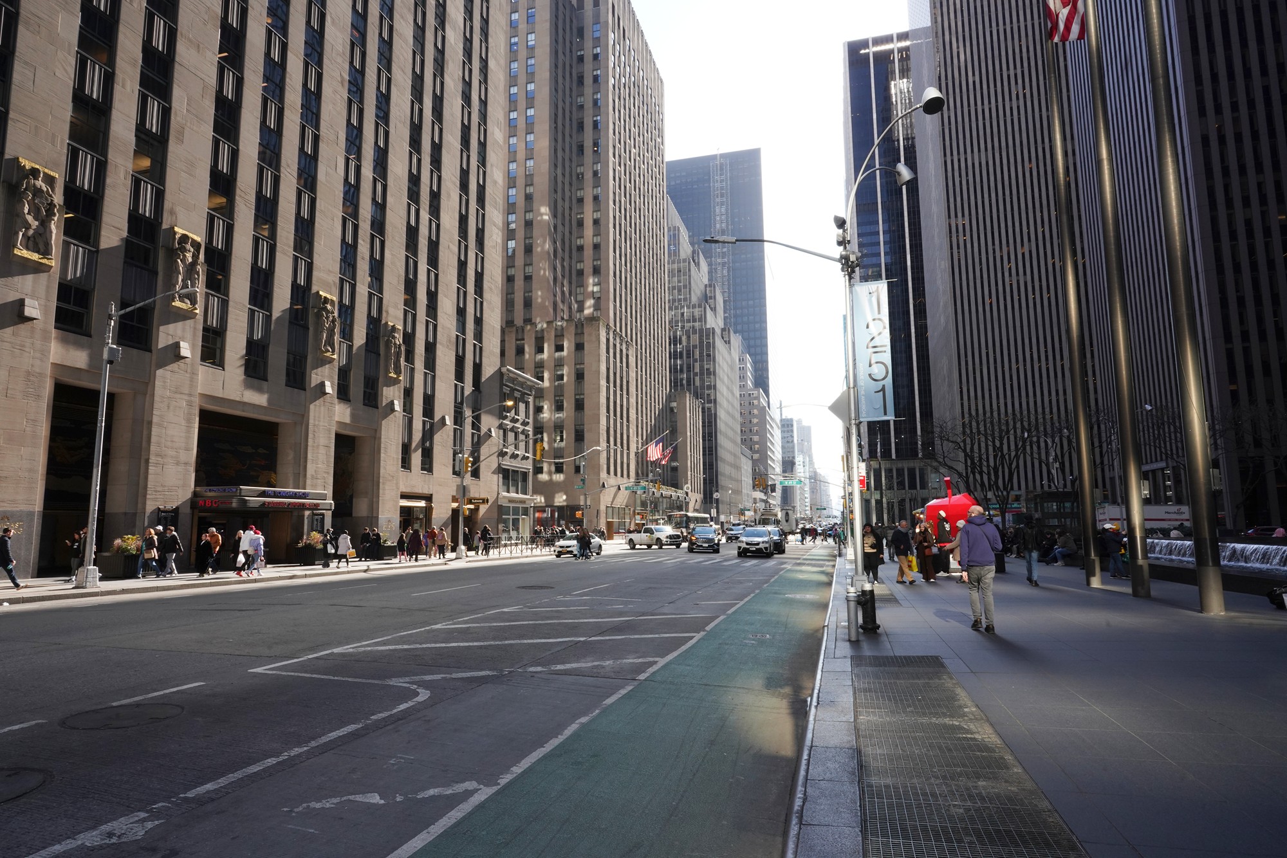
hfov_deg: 84.0
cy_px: 429
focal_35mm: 20
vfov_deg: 61.9
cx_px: 644
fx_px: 715
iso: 800
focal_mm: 20
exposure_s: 1/100
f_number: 20
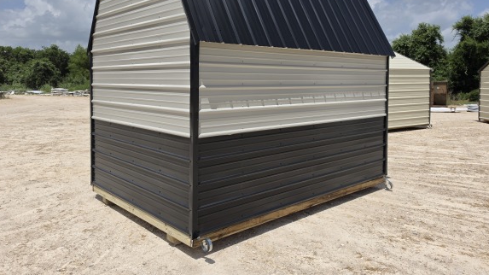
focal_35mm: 28
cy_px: 98
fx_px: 363
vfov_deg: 41.1
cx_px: 224
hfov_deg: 67.8
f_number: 1.4
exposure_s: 1/7939
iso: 32
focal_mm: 6.5
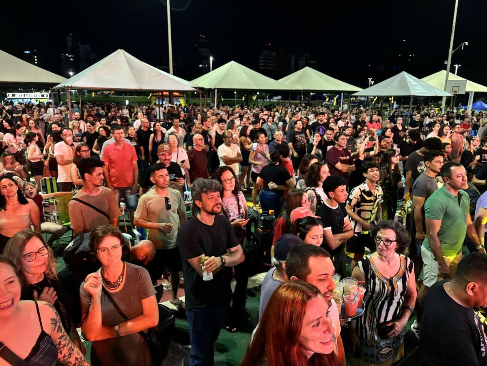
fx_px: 366
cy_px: 183
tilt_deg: -12.6
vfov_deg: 53.1
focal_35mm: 26
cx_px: 244
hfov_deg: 67.3
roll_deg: -0.6
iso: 640
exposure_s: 1/30
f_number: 1.6
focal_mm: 5.96
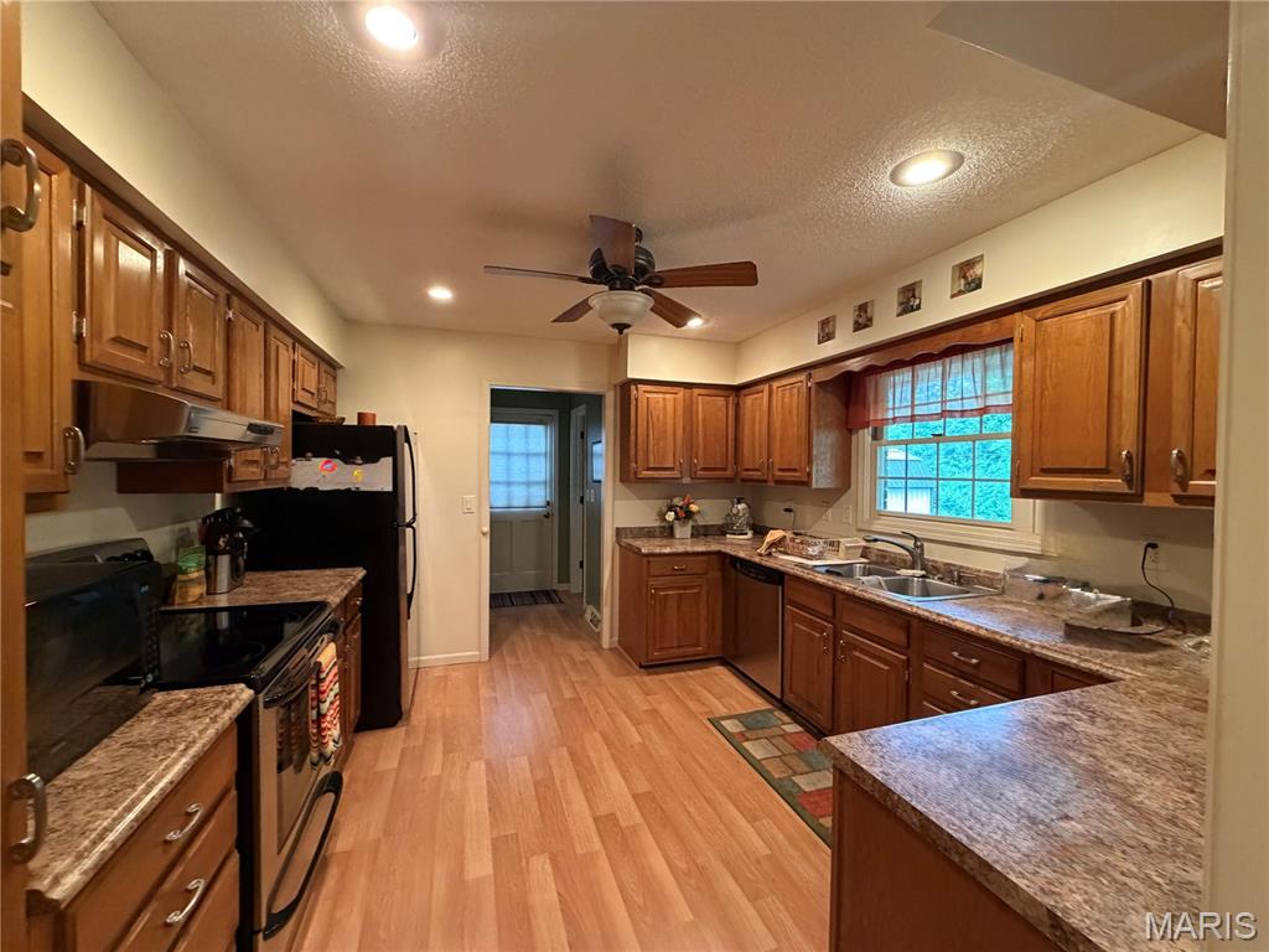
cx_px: 634
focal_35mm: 14
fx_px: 513
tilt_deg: -0.8
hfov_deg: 102.1
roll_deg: -0.6
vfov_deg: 85.7
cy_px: 476
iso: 640
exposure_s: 1/60
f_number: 2.2
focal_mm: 2.22
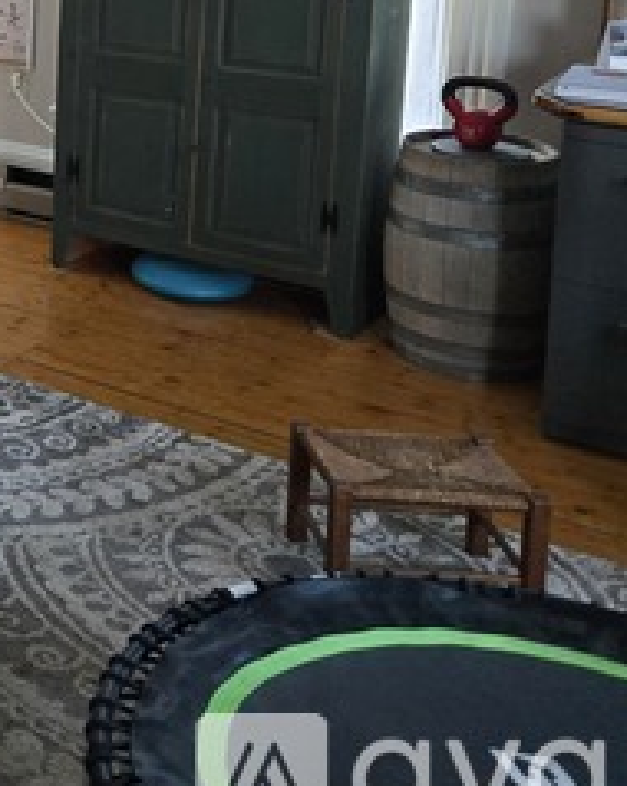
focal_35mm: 63
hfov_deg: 20.1
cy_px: 20
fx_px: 1463
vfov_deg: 28.4
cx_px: -371
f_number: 1.8
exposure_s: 1/120
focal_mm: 5.4
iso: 400
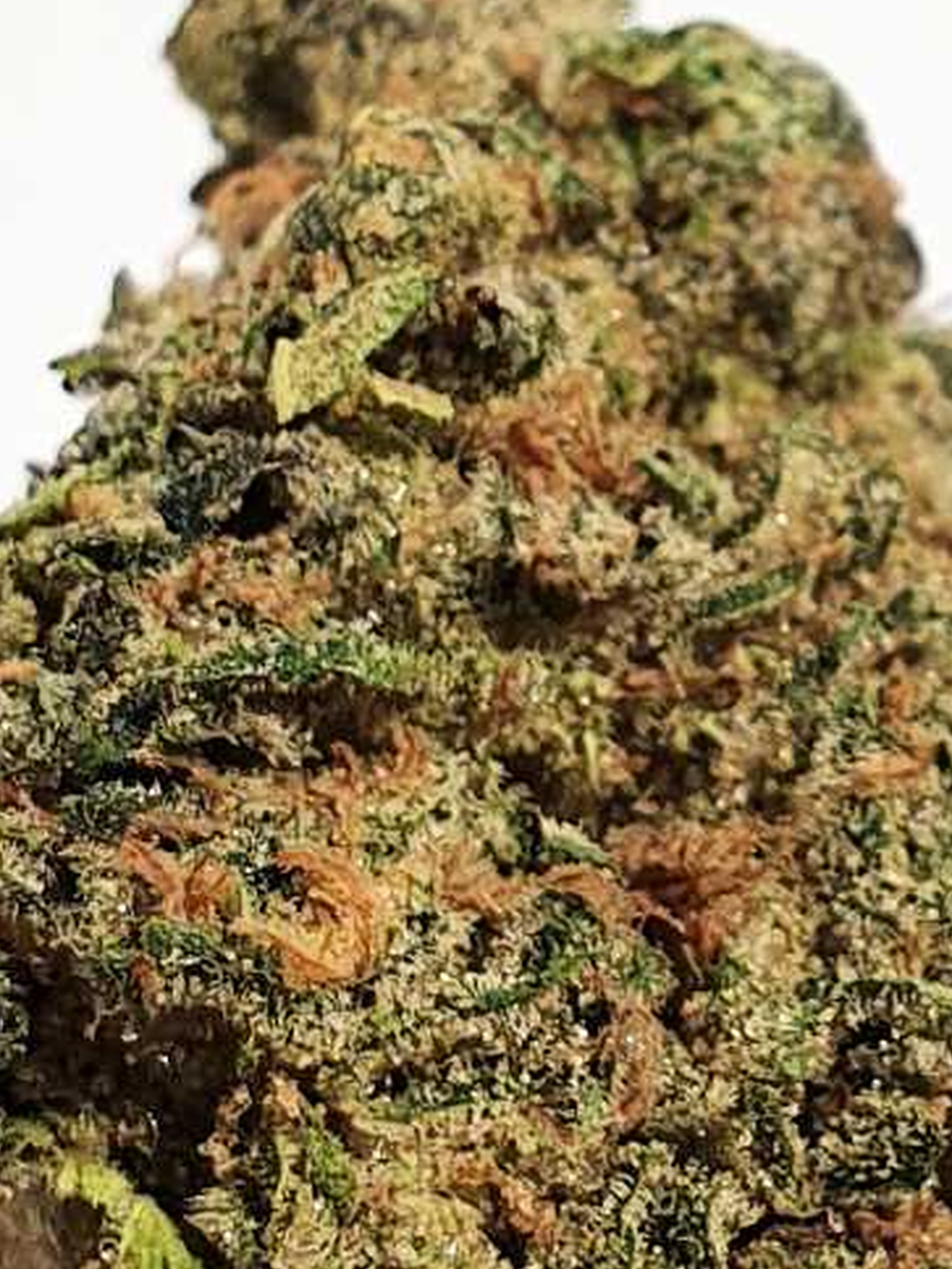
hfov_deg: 33.5
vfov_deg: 43.6
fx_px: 1577
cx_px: 572
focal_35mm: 43
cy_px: 770
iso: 50
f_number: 2.4
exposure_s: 1/3432
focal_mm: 4.3
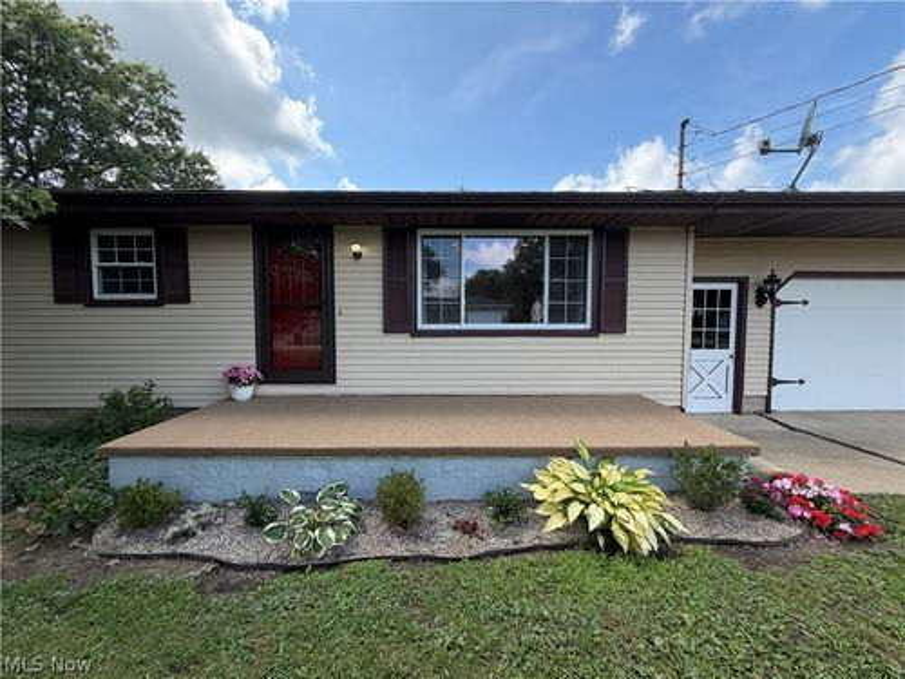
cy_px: 340
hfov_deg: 102.1
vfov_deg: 85.7
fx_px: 366
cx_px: 452
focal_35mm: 14
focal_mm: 2.22
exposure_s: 1/502
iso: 50
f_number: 2.2
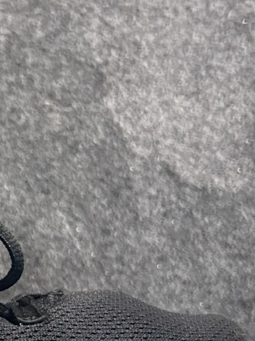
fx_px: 1003
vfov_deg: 19.1
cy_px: 277
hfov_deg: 13.3
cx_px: -180
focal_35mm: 102
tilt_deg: -49.7
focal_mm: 5.7
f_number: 1.5
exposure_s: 1/50
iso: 250
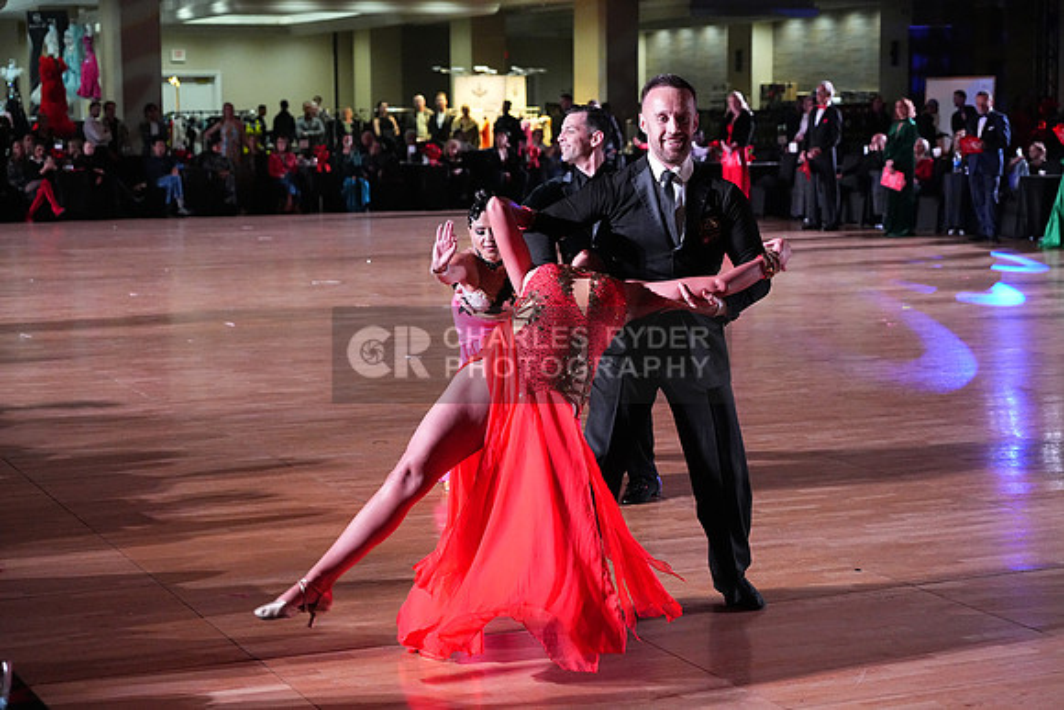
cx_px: 532
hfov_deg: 28.8
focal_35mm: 70
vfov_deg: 19.5
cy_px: 355
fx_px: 2069
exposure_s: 1/400
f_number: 5.6
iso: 10000
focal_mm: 70
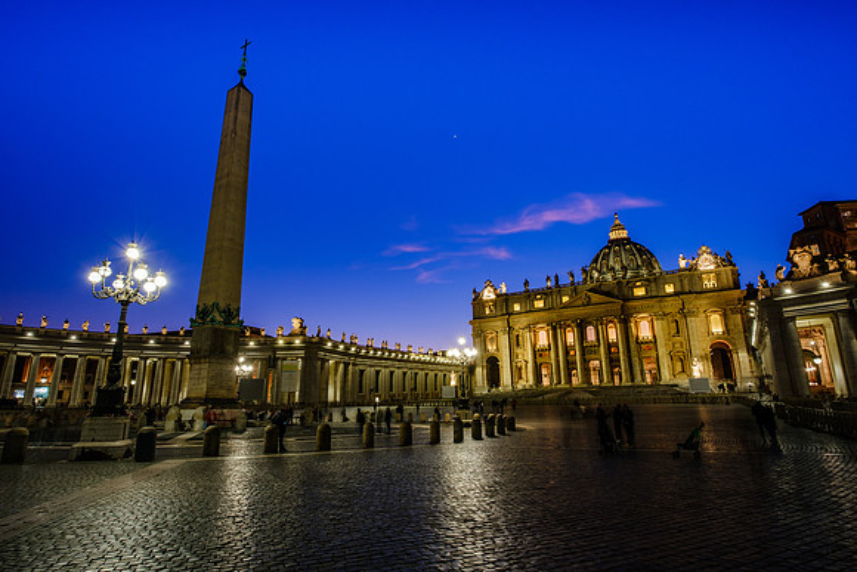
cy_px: 293
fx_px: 464
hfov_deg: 85.4
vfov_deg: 63.3
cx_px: 418
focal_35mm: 19
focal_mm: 12.6
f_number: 8
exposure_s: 8.5
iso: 160
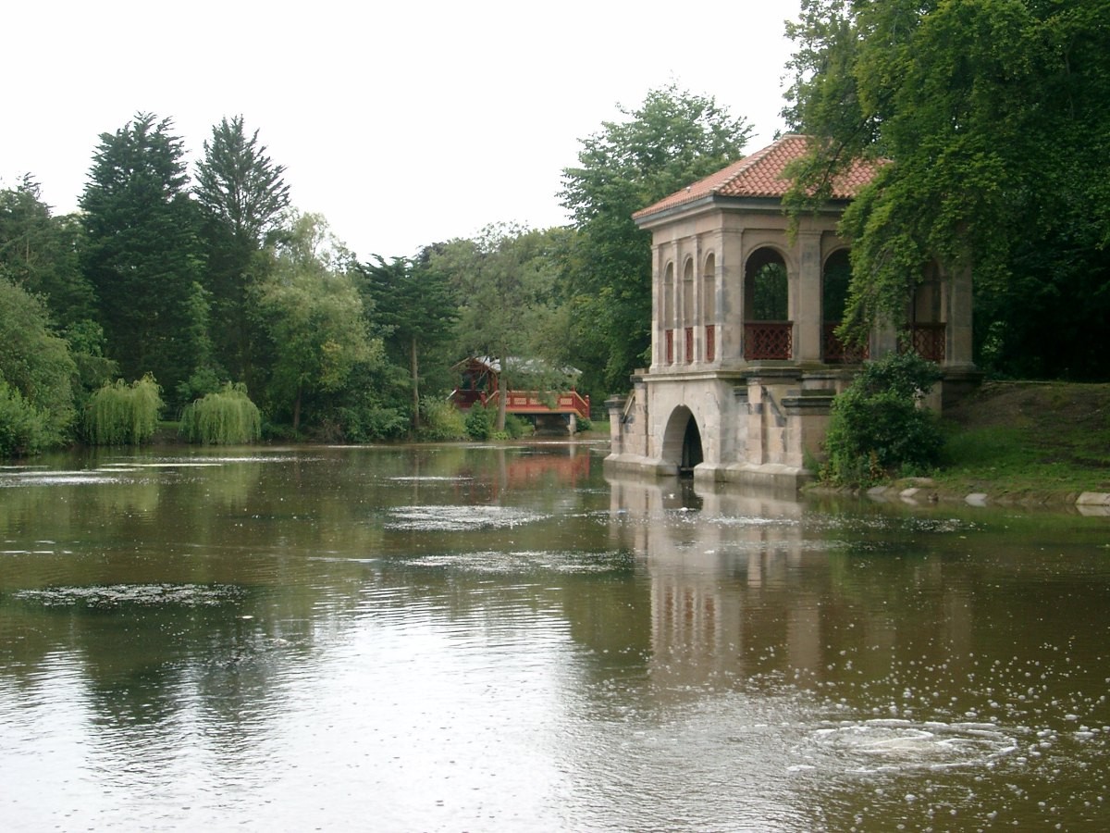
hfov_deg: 31.2
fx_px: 1988
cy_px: 416
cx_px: 555
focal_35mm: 62
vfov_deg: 23.7
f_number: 3.4
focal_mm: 12.6
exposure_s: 1/400
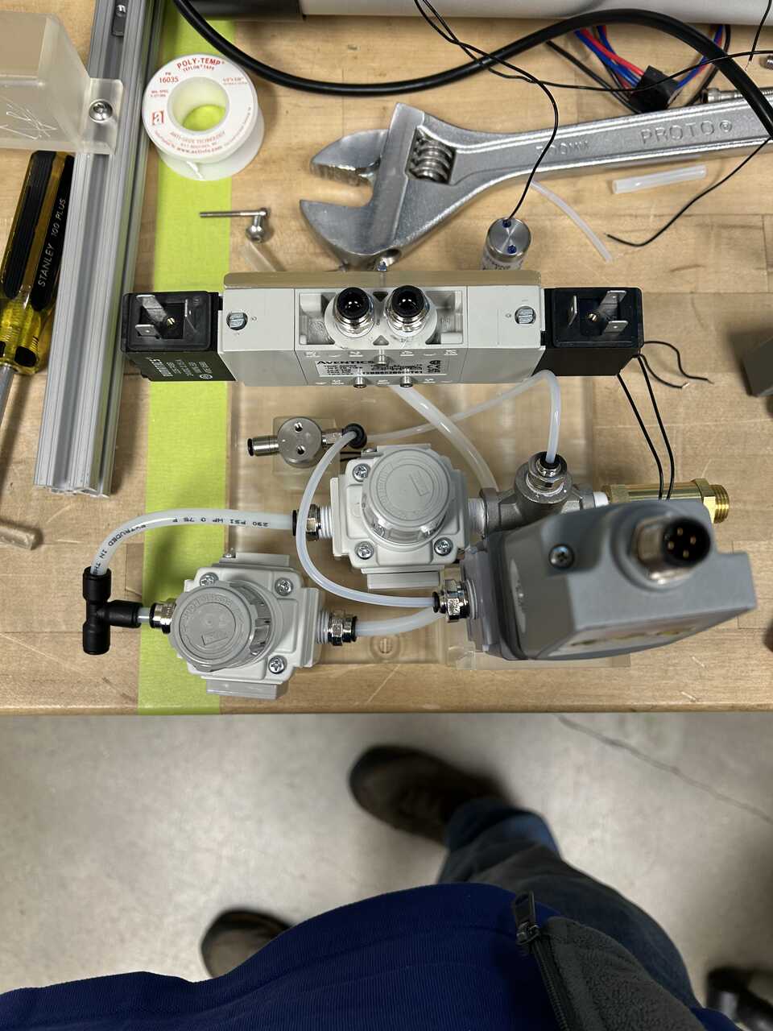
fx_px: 774
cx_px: 386
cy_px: 516
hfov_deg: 53.1
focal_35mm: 26
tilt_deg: -80.8
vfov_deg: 67.3
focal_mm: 5.7
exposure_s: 1/61
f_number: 1.5
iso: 64
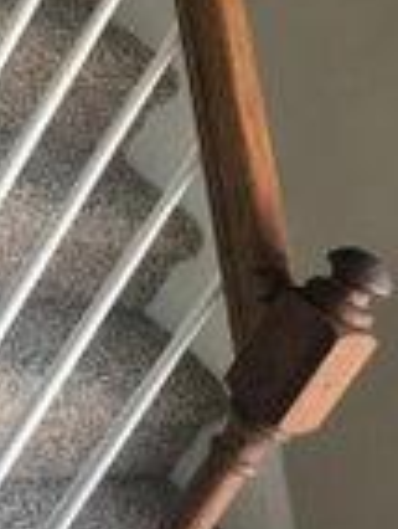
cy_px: 186
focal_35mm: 98
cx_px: -56
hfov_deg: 14.7
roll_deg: -29.4
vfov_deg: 19.9
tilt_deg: -15.3
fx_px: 1498
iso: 32
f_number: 2.2
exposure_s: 1/15
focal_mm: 4.15
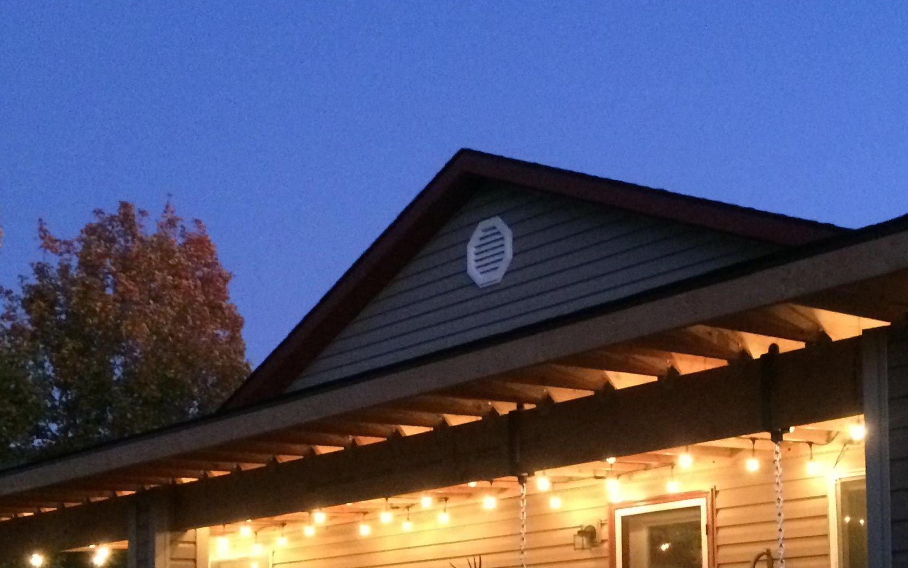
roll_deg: +0.4
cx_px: 618
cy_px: 558
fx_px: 1386
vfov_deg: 22.3
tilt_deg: +6.4
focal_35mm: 56
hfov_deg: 35.9
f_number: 2.2
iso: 500
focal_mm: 4.15
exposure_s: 1/15
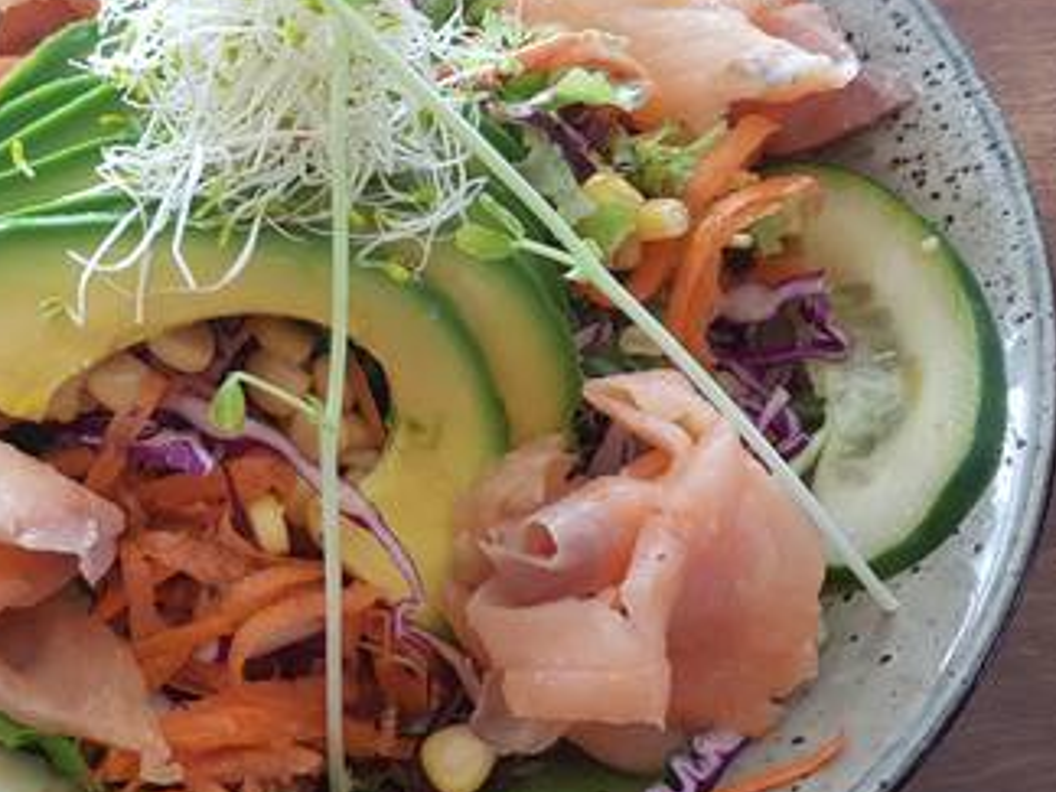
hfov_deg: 39.3
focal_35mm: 47
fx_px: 1434
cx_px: 261
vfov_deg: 30.8
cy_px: 306
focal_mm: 4.2
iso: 80
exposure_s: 1/50
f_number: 1.7
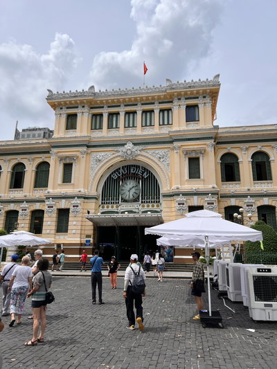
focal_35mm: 26
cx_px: 138
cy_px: 184
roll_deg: +0.7
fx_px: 277
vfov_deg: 67.3
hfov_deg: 53.1
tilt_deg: +16.2
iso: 50
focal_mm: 5.7
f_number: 1.5
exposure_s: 1/4444
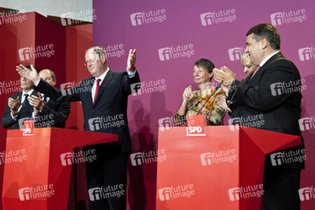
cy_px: 105
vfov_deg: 29.9
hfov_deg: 43.6
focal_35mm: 45
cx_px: 158
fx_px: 394
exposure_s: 1/125
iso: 1600
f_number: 5.6
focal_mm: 45
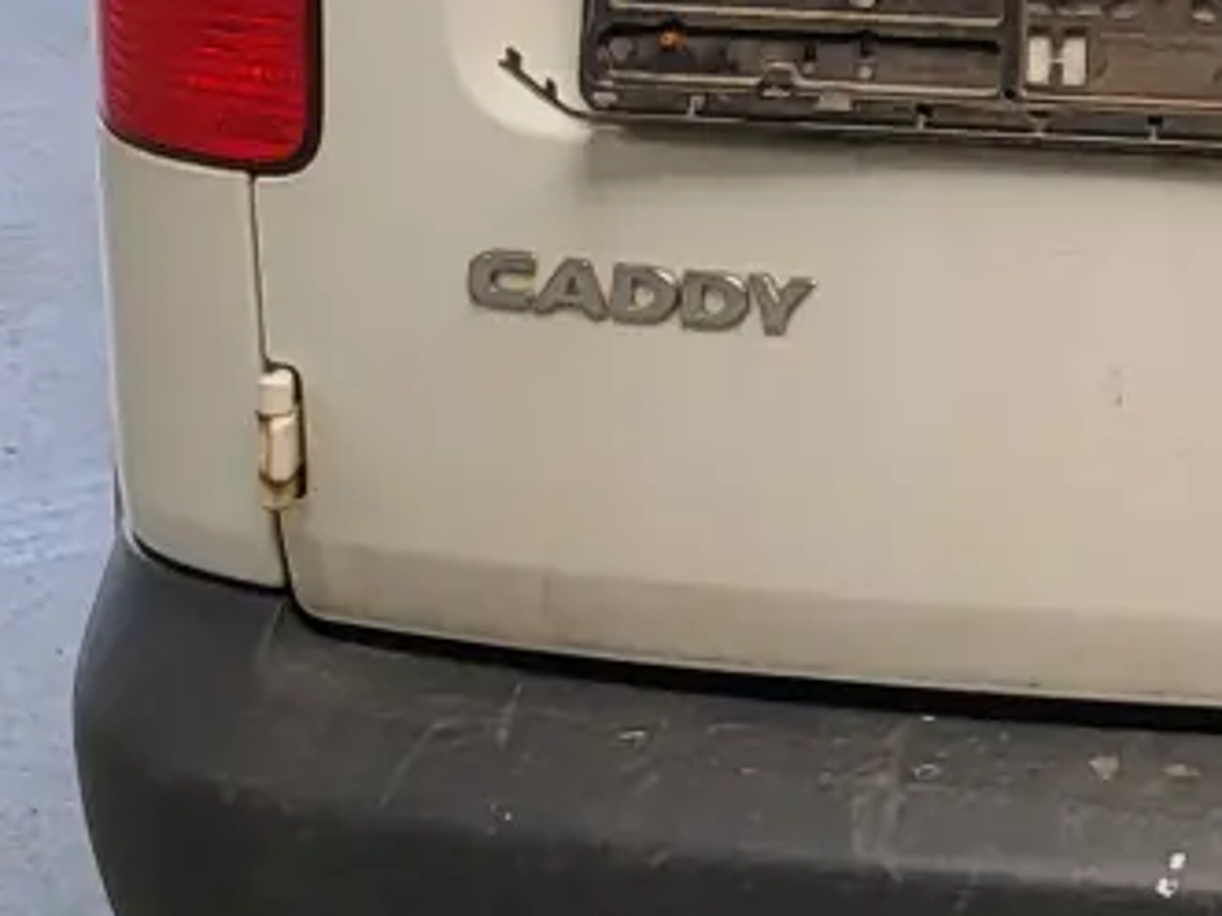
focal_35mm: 151
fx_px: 5329
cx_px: 1661
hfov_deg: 12.6
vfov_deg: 9.6
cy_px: -432
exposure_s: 1/208
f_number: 1.8
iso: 40
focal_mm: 5.4
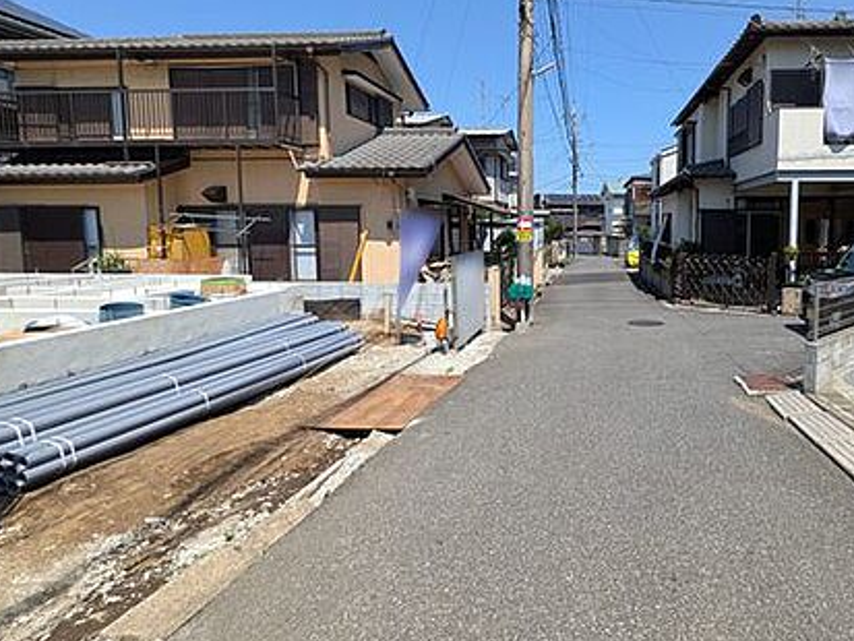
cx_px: 579
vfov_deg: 63.1
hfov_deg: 76.1
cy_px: 270
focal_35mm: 21
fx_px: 518
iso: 51
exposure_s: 1/1481
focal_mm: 1.83
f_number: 2.2
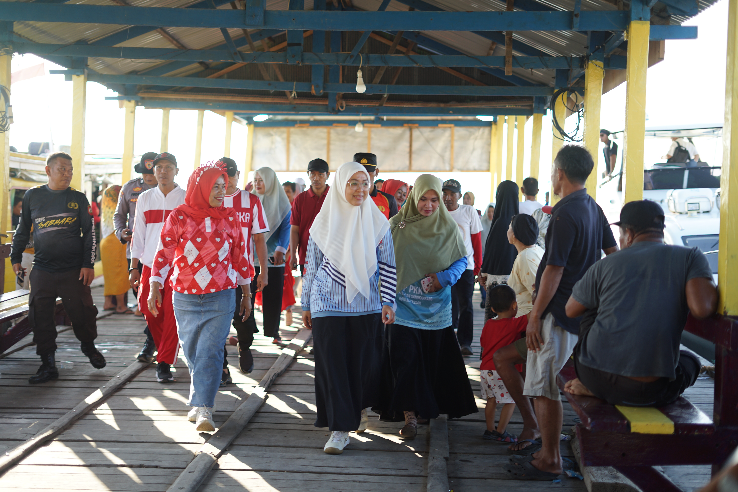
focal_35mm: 50
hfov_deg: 39.6
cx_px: 369
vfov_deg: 27.0
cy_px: 246
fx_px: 1025
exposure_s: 1/400
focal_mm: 50
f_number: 2
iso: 125
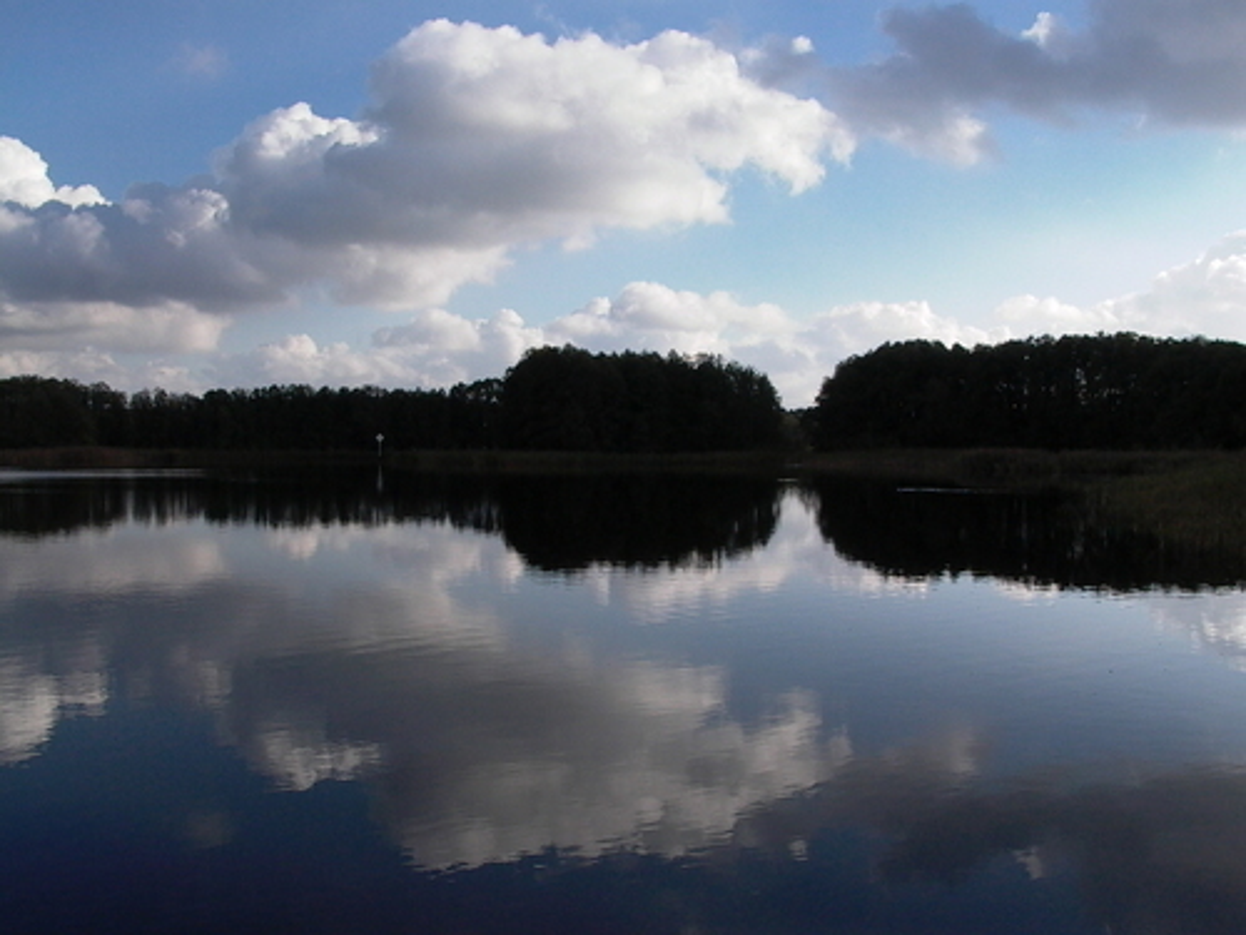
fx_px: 1188
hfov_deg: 55.4
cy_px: 468
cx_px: 623
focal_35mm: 33
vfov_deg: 42.9
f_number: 6.45
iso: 100
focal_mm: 7.13
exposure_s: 1/559
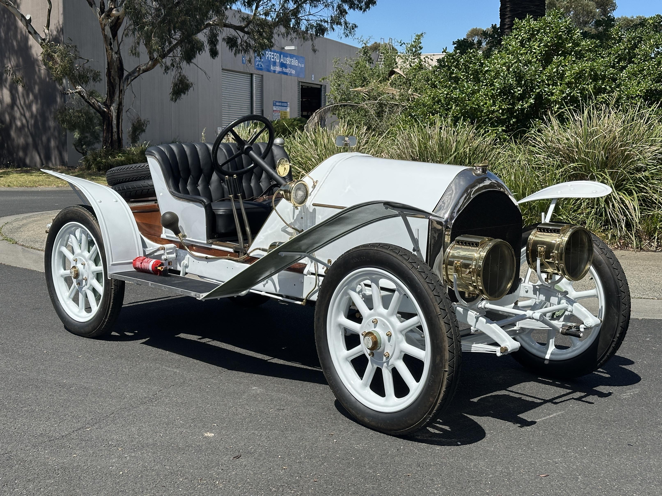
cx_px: 331
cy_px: 248
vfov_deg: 30.3
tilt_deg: -6.2
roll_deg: -1.2
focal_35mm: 48
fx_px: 918
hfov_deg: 39.7
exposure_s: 1/5556
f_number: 1.78
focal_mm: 6.86
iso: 64
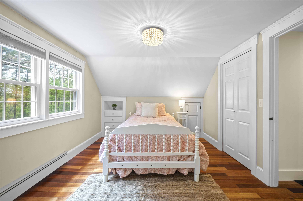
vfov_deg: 75.4
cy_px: 100
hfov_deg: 98.6
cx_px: 152
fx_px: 130
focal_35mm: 16
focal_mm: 15.5
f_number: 7.1
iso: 250
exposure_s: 1.3
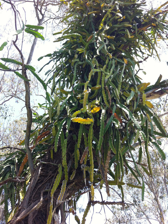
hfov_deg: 40.6
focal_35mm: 35
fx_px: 227
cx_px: 84
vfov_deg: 52.7
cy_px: 112
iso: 80
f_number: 2.8
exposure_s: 1/282
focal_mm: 3.85
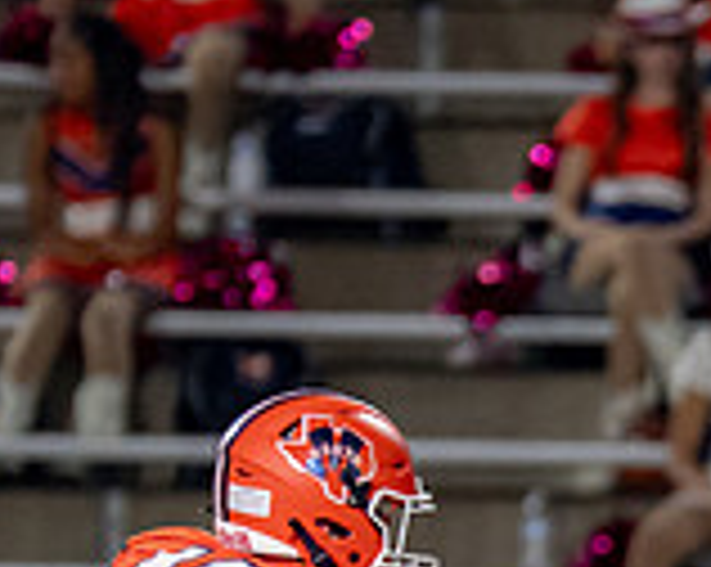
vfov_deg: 1.0
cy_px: 864
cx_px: 913
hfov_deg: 1.3
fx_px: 31483
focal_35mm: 1498
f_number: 2.8
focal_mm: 200
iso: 2000
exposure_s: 1/1250
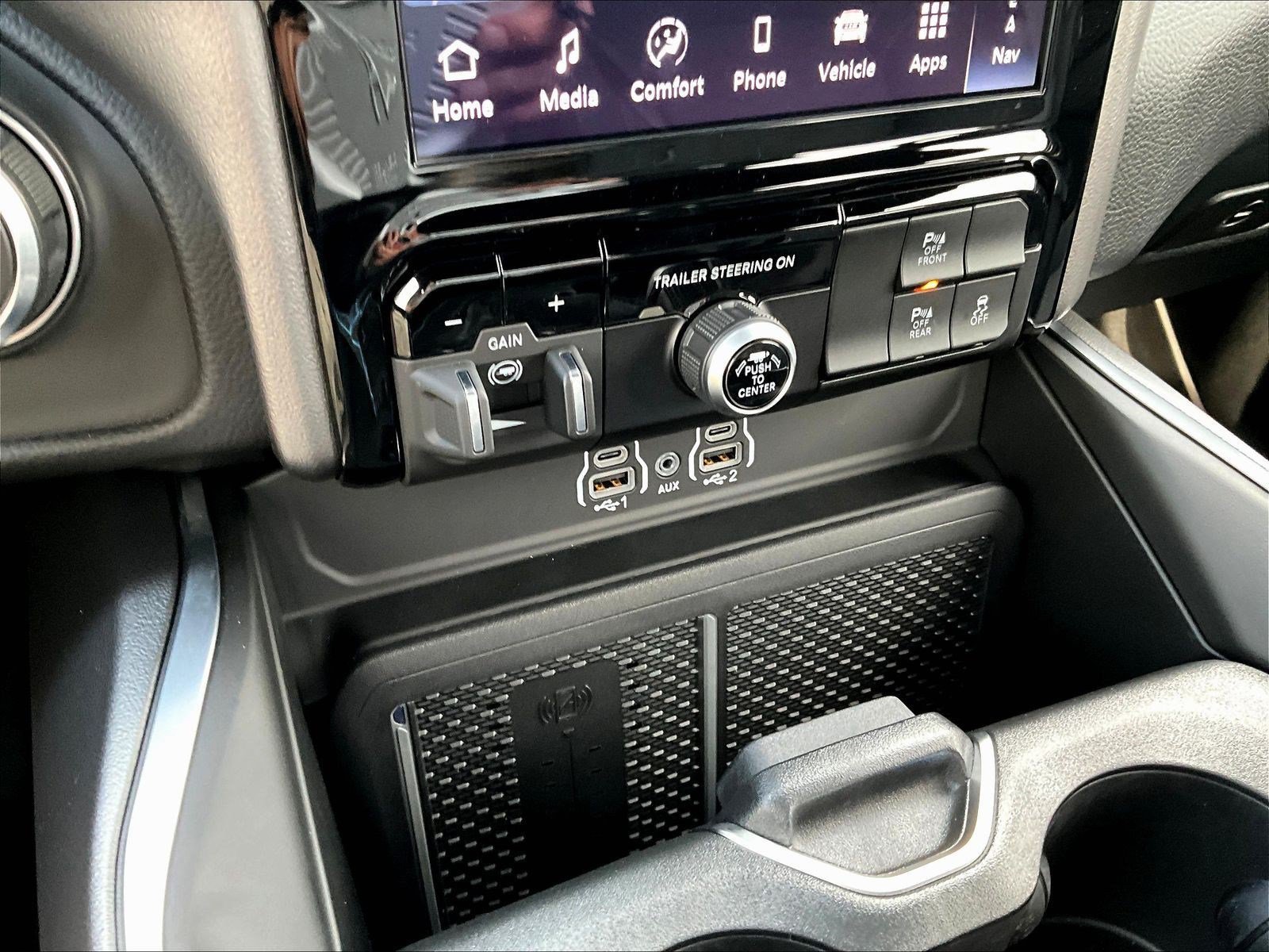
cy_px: 476
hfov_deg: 61.7
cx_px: 634
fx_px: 1063
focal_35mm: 29
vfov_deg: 48.2
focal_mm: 3
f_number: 1.8
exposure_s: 1/41
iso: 320
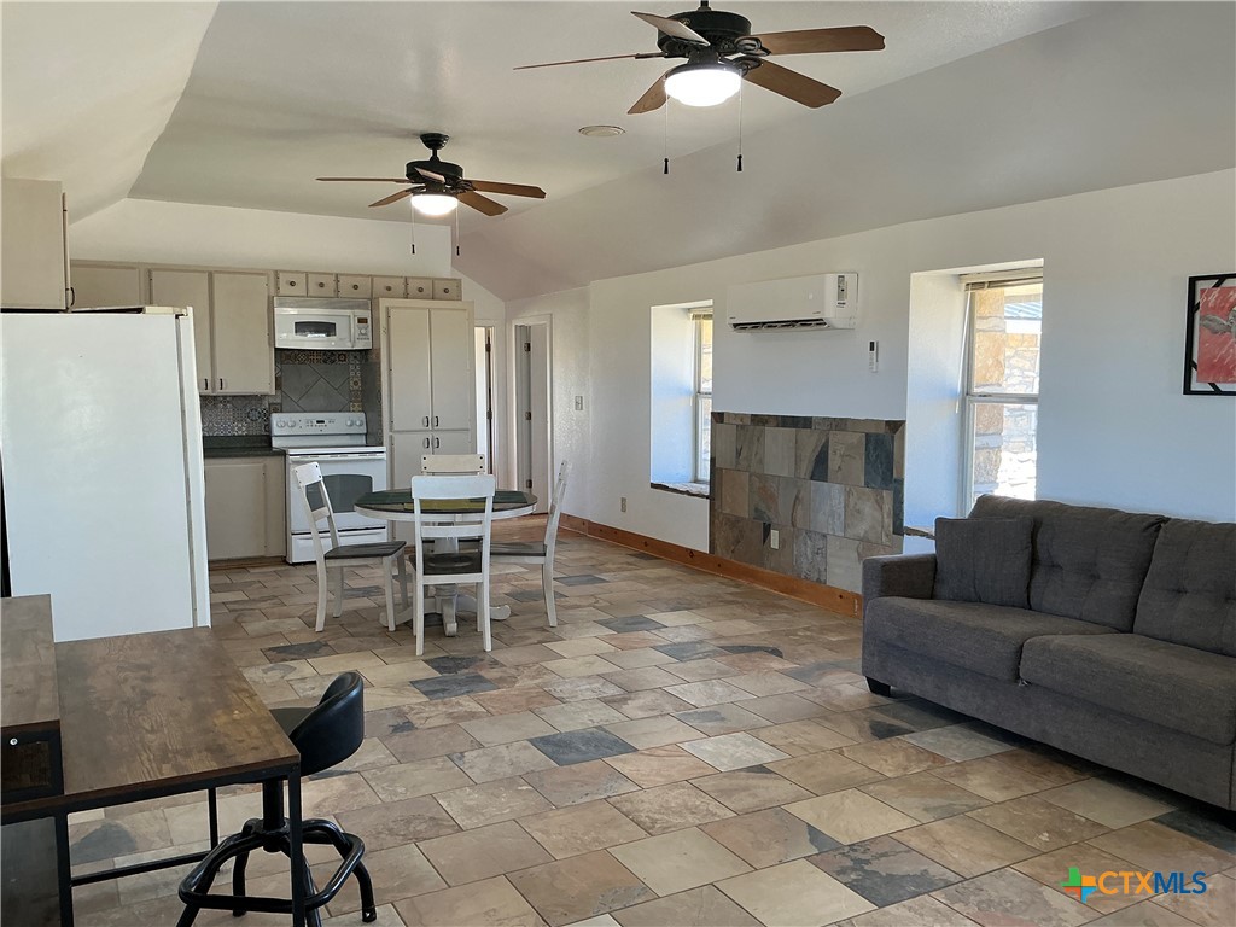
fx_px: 1000
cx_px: 618
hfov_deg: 63.4
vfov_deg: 49.7
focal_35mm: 28
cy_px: 464
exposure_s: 1/60
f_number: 1.8
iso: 50
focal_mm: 3
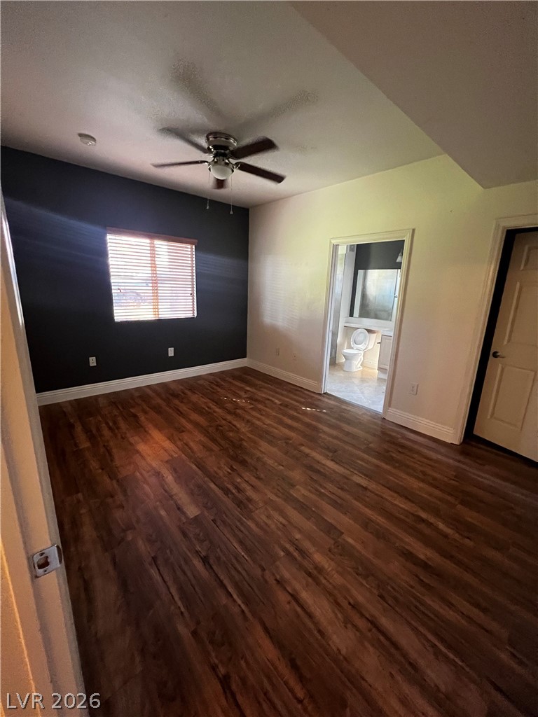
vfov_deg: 106.2
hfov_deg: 89.9
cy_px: 358
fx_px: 269
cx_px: 269
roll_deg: -2.6
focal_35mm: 13
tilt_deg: -13.4
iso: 800
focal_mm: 1.57
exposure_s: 1/60
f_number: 1.8
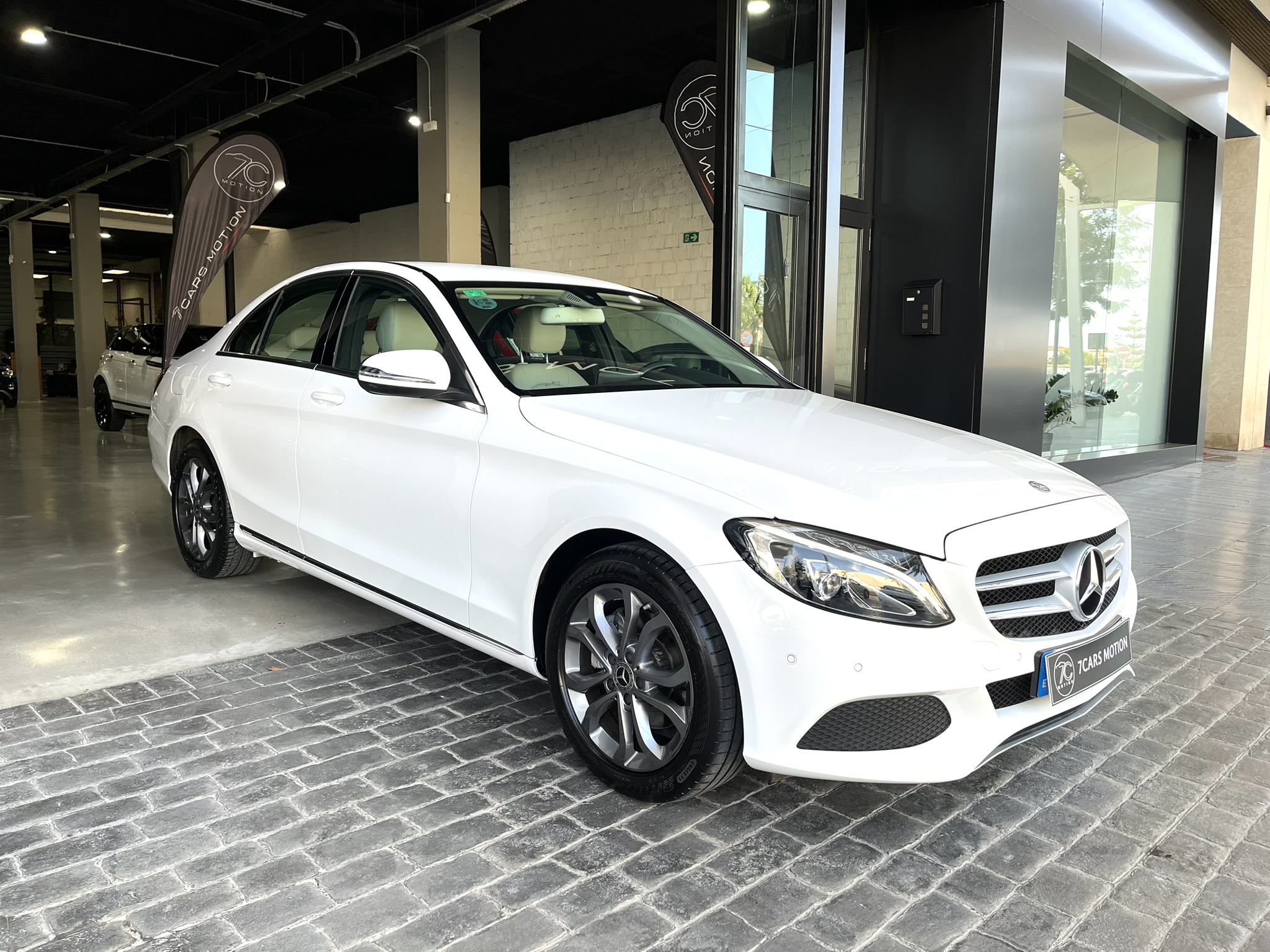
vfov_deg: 53.1
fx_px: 954
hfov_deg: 67.3
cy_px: 476
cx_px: 635
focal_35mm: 26
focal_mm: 5.1
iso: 50
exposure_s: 1/481
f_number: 1.6
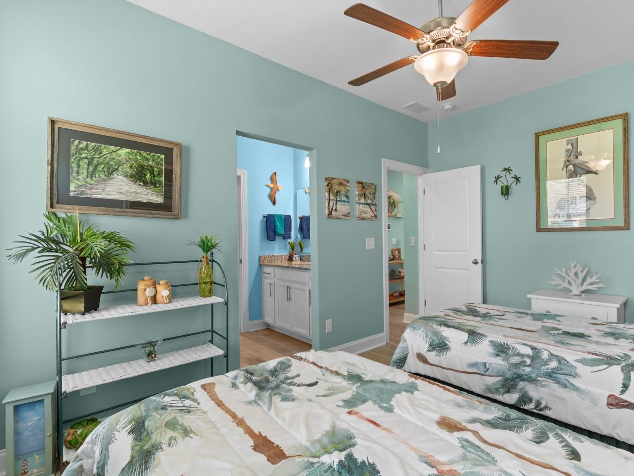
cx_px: 352
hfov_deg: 90.7
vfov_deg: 74.7
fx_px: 311
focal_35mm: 17
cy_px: 240
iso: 100
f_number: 4.5
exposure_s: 1/10
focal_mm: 10
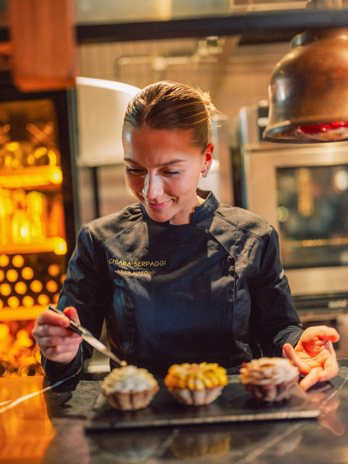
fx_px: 603
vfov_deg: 42.1
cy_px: 236
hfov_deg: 32.2
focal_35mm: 45
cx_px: 171
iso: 2500
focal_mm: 55
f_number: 1.7
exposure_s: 1/100
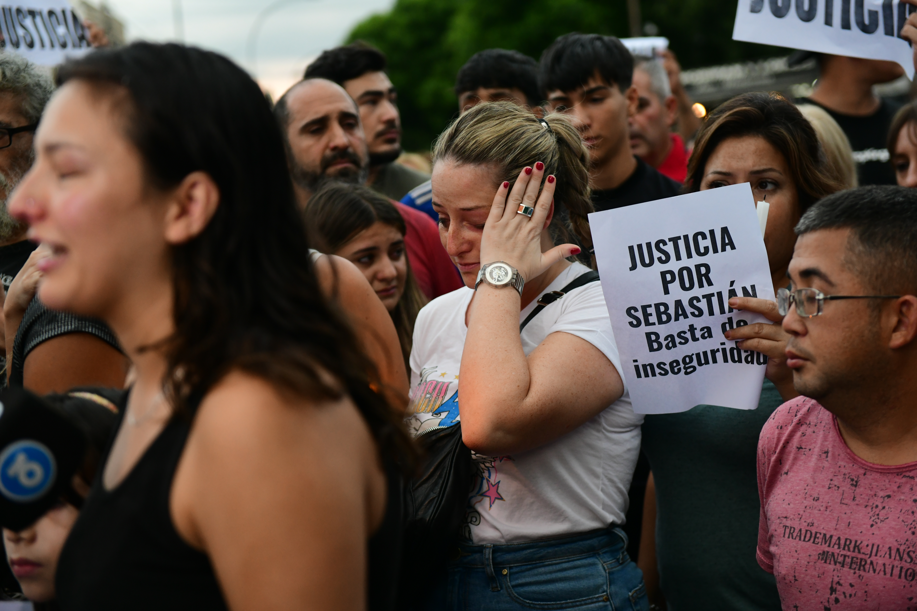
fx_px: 1783
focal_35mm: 70
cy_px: 306
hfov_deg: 28.8
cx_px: 458
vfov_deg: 19.5
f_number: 2.8
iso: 1600
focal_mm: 70
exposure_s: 1/250
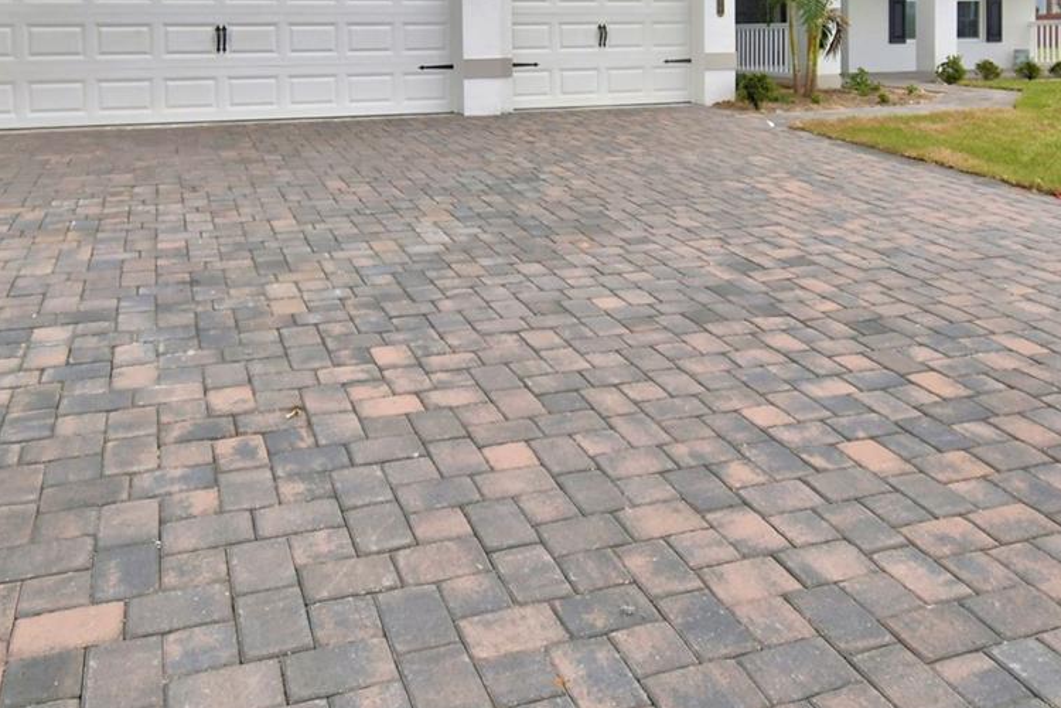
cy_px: 69
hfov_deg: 58.7
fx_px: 943
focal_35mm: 32
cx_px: 540
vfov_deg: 38.3
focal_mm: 10
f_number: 4.5
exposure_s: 1/1600
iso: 100
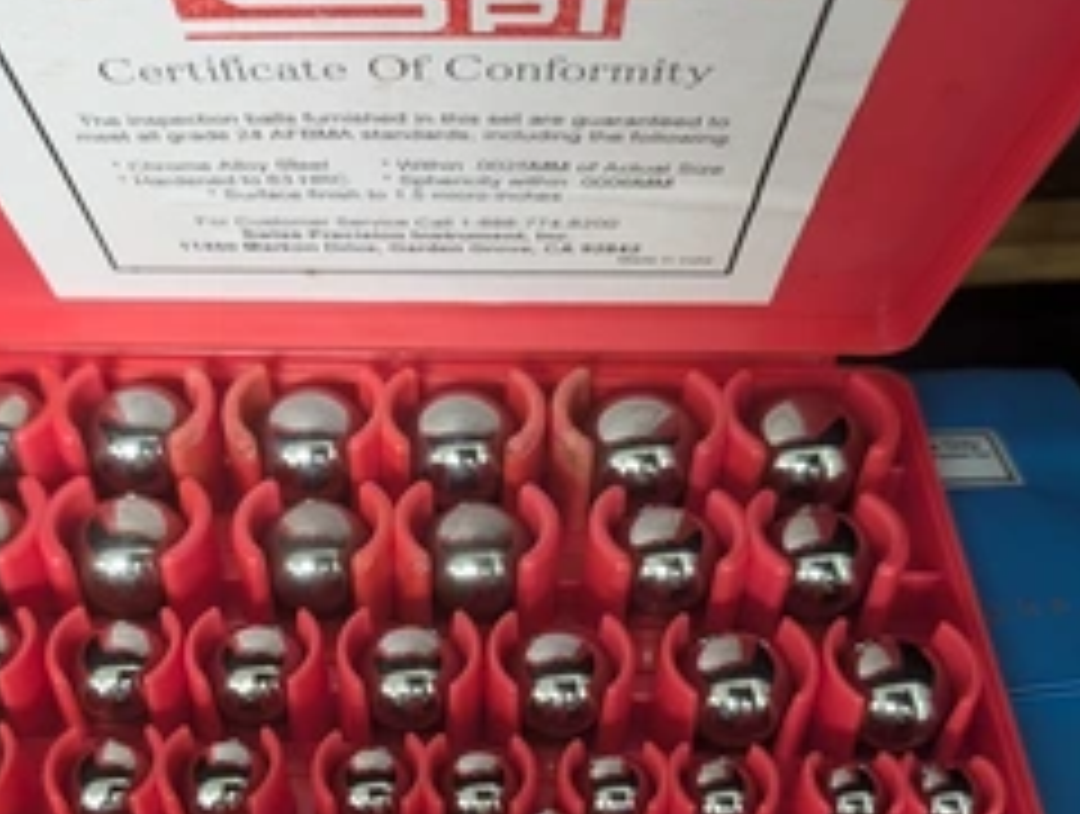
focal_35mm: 40
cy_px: 591
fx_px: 1250
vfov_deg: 35.4
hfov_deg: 46.3
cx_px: 405
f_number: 1.68
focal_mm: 6.9
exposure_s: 1/82.1
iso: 1218
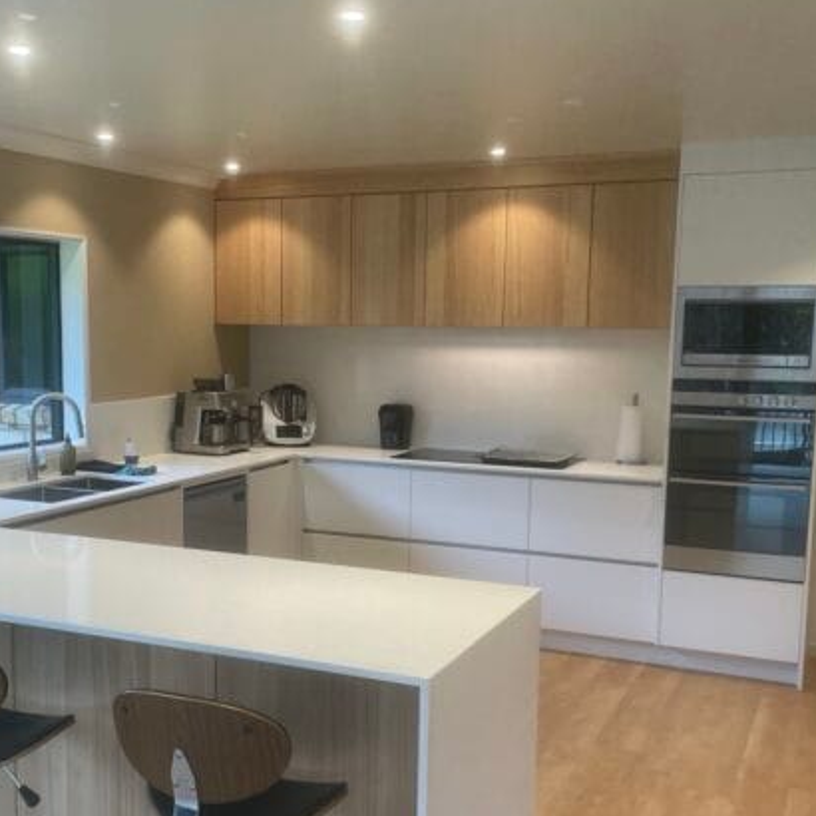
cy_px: 486
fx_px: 1147
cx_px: 301
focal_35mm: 43
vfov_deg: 39.0
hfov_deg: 38.9
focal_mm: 4.2
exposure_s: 1/100
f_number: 1.6
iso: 64
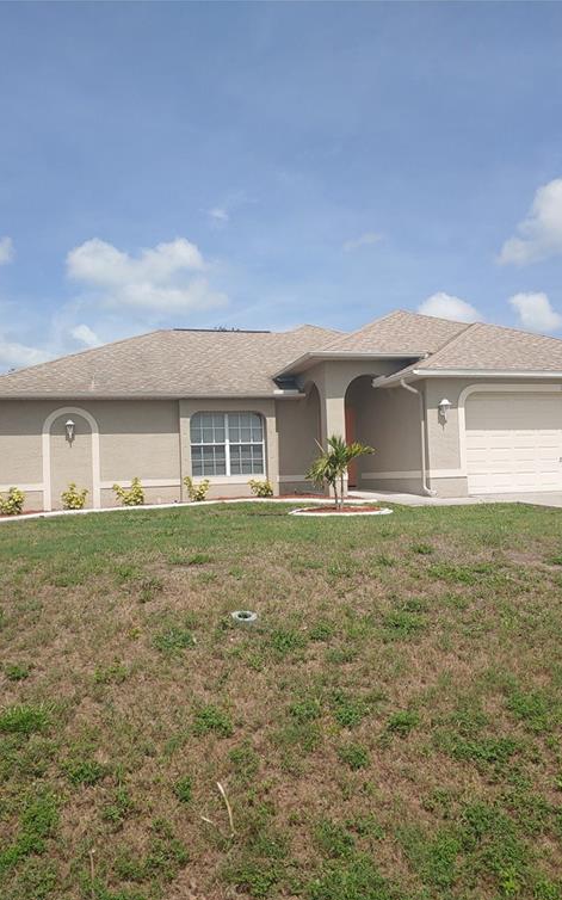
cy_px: 457
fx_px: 662
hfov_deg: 46.0
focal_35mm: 27
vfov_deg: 68.4
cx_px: 266
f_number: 1.5
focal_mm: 4.23
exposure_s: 1/3704
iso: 50
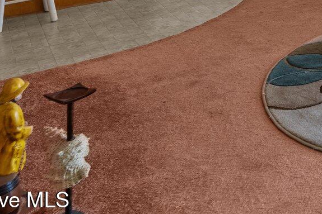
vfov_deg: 19.3
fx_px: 510
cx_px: 479
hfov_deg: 26.1
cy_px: -147
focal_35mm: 57
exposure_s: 1/13
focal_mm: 16
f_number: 6.3
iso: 800
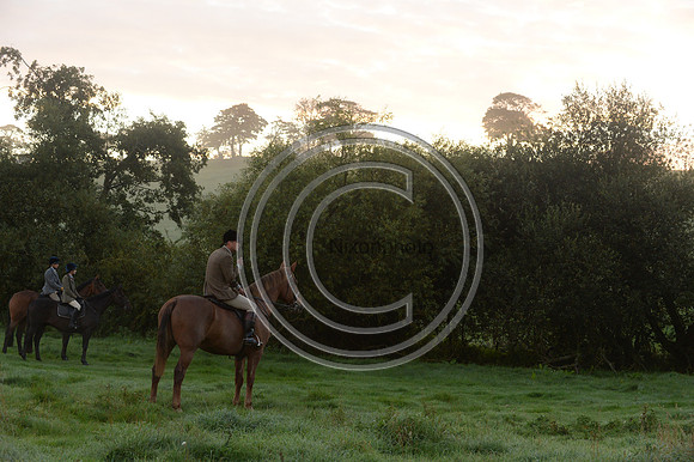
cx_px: 347
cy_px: 231
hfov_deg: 27.0
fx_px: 1445
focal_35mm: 75
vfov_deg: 18.2
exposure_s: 1/400
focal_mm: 75
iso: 2500
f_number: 5
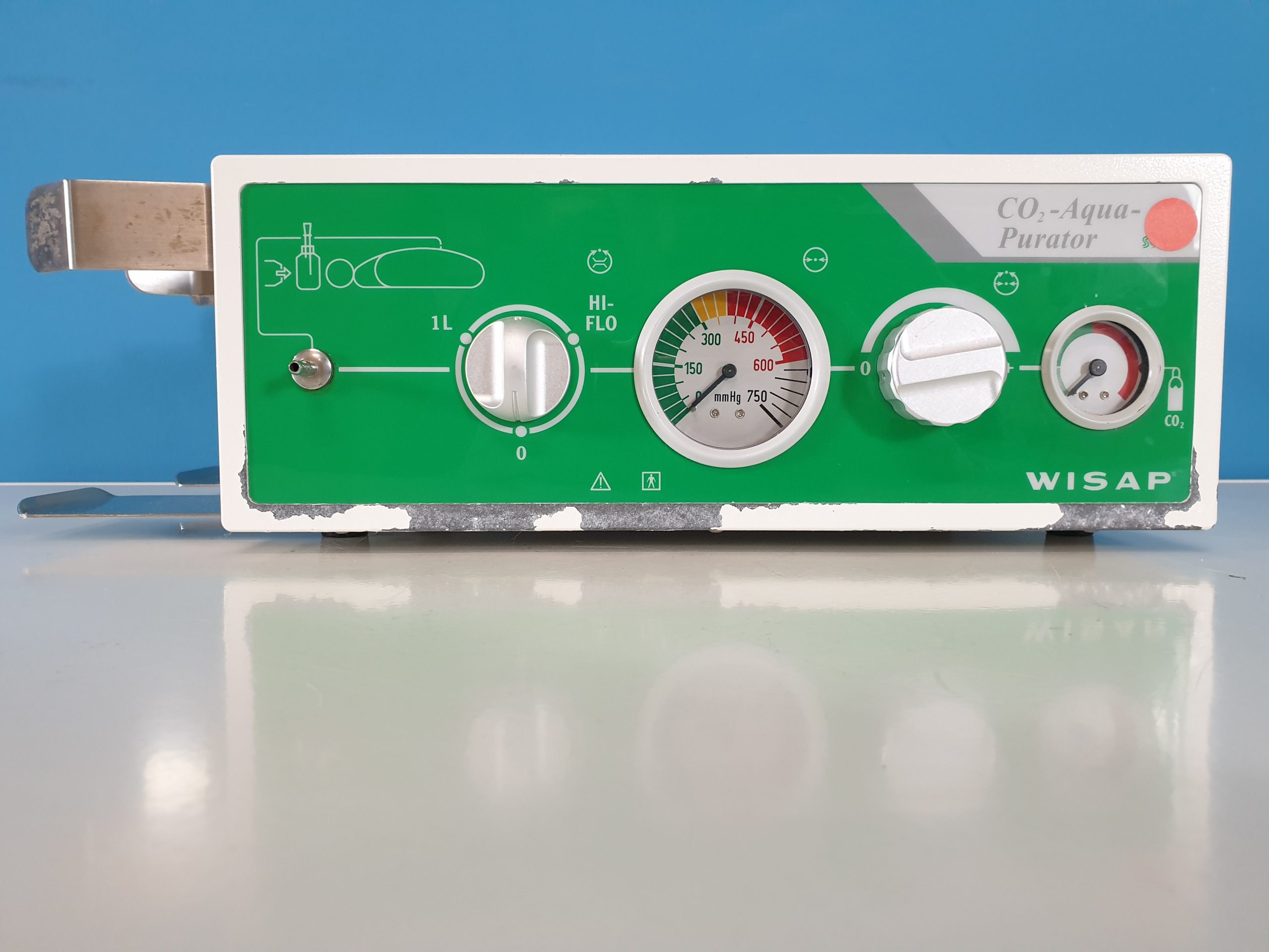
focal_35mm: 26
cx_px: 634
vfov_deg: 53.1
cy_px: 476
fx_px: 953
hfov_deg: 67.3
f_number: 2.4
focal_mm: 4.3
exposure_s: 1/50
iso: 320
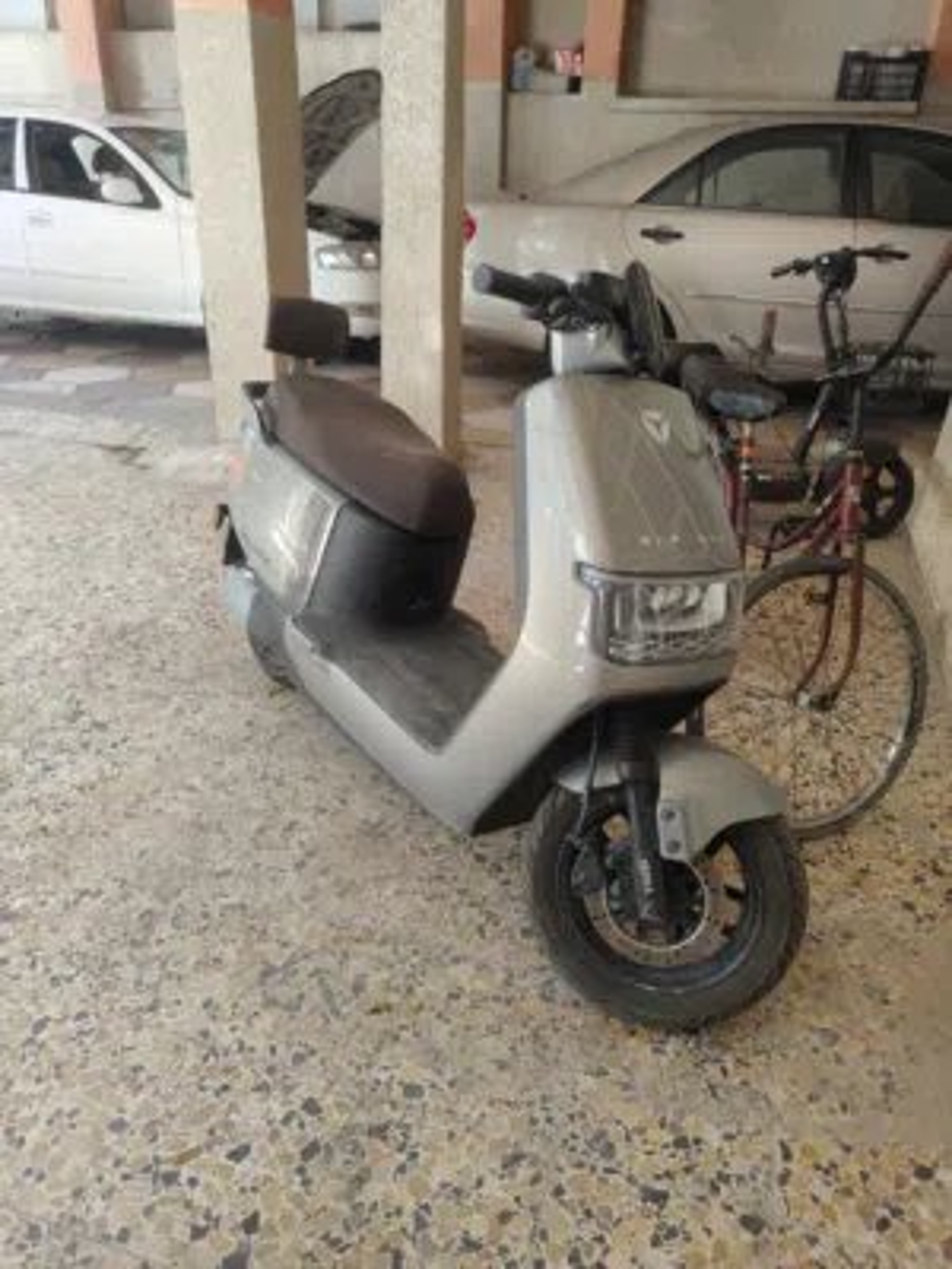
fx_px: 880
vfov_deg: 71.6
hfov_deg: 56.8
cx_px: 476
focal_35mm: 24
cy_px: 634
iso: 320
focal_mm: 5.59
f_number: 1.8
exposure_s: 1/60
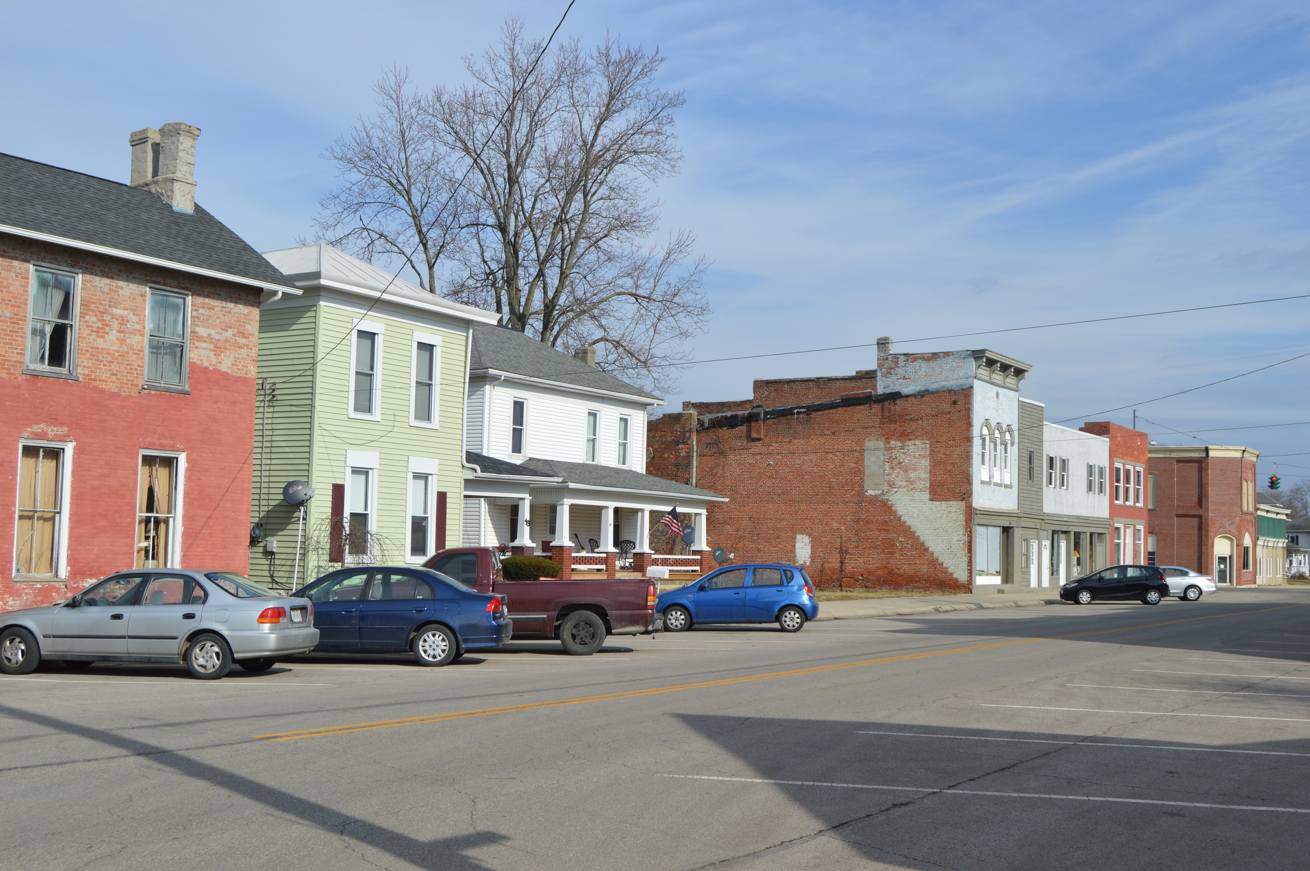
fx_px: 1418
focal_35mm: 39
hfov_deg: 49.6
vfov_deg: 34.1
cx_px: 655
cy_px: 436
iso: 100
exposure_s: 1/320
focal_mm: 26
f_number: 9
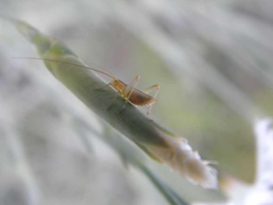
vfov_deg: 18.4
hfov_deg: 24.4
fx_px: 631
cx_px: 136
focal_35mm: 80
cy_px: 102
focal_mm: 14.3
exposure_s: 1/60
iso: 200
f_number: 4.4
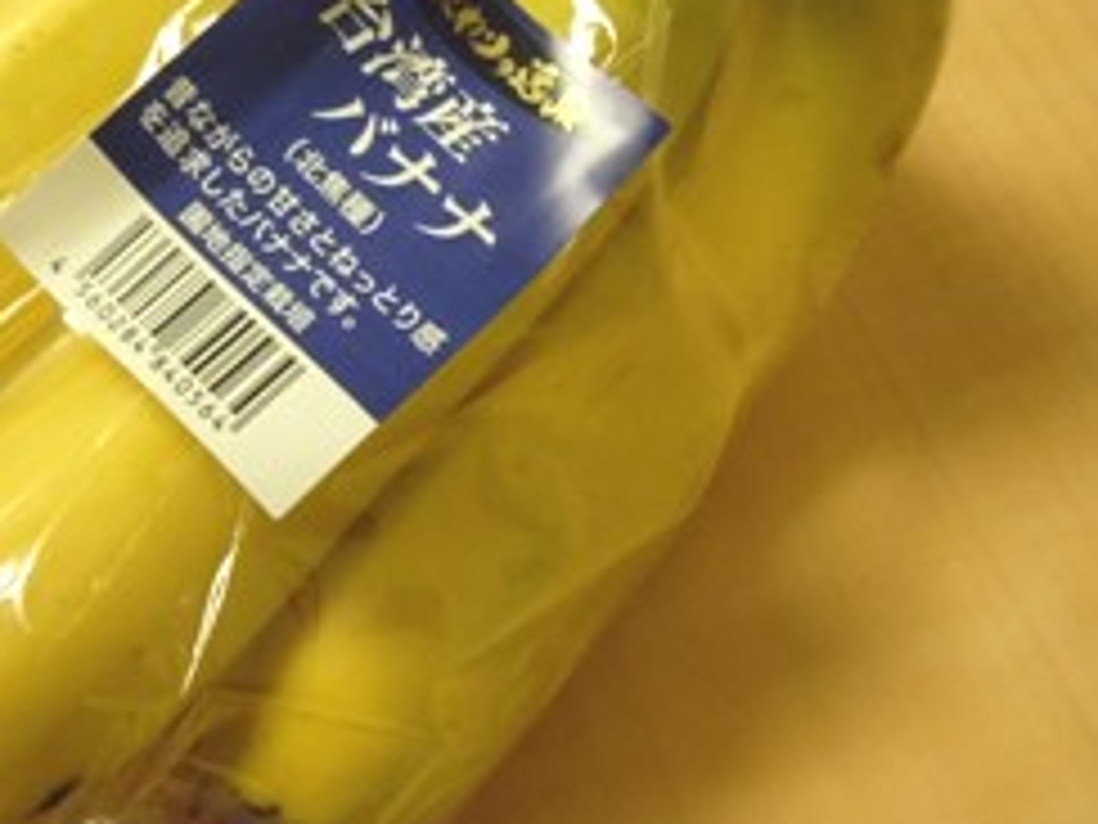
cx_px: 320
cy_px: 270
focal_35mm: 54
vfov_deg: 26.9
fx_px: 1713
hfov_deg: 35.0
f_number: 4
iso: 800
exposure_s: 1/40
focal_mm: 5.9
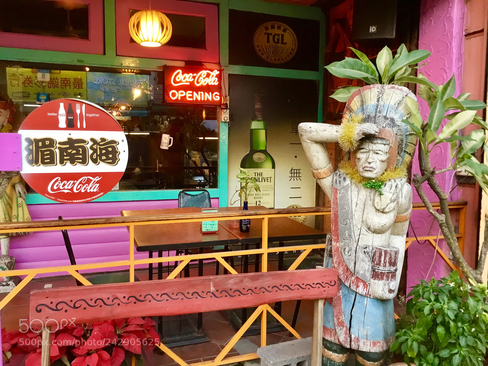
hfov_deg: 58.4
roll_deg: -0.6
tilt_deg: -4.8
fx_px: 437
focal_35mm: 31
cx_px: 244
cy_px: 183
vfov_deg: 45.4
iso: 64
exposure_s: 1/30
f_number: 2.4
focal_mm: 3.3
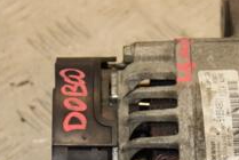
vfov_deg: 7.1
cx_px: 201
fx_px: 1286
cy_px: 182
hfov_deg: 10.6
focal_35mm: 193
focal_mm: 45
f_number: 5.6
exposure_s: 1/200
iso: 800
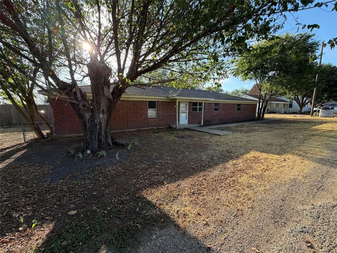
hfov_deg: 102.1
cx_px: 168
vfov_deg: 85.7
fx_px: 136
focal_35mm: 14
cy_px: 126
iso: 64
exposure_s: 1/439
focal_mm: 2.22
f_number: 2.2
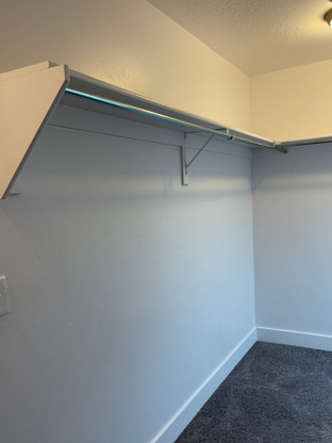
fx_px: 384
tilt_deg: -5.4
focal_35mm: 30
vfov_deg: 59.9
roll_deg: +3.2
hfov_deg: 46.8
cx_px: 160
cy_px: 234
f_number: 1.6
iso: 125
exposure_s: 1/120
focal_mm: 5.1
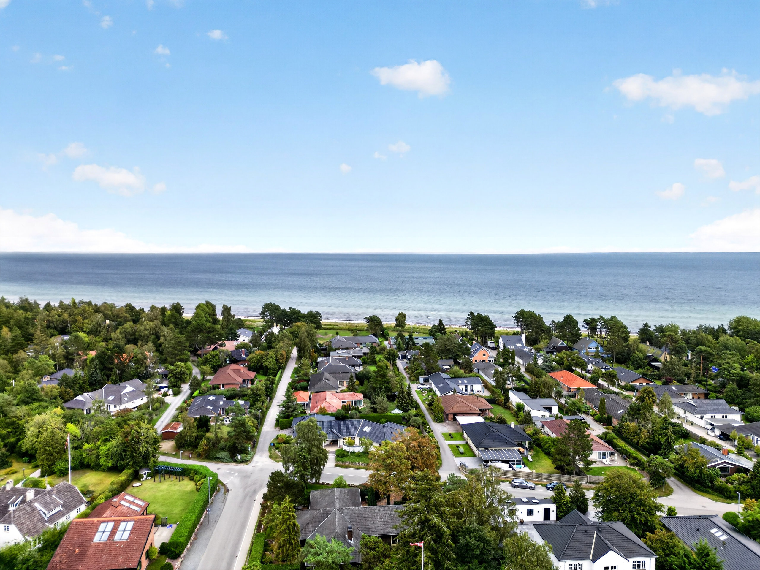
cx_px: 380
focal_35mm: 24
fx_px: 527
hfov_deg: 71.6
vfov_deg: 56.8
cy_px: 285
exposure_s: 1/1250
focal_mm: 6.7
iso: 110
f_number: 1.7
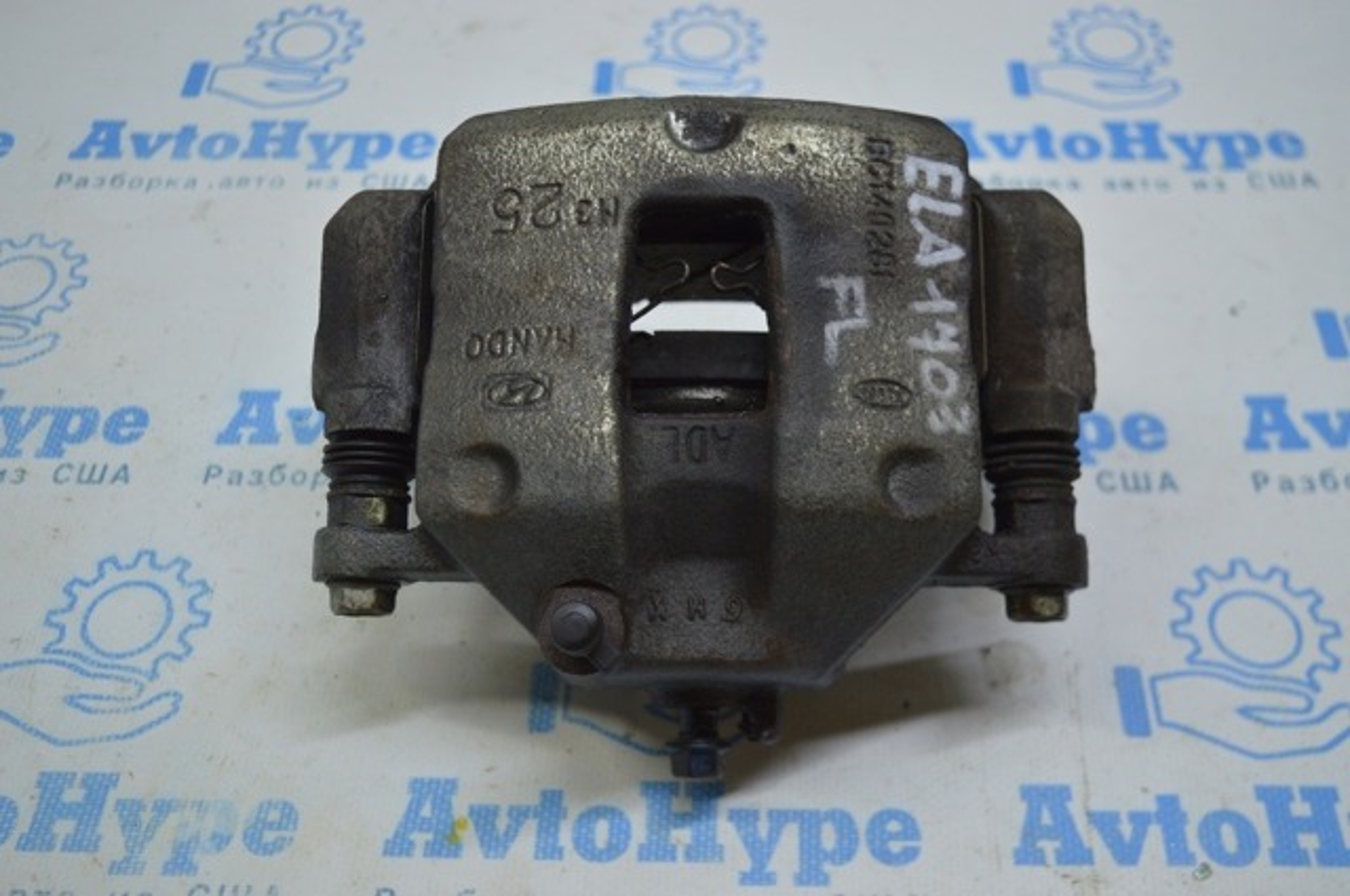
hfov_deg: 49.6
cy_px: 448
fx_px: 1461
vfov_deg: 34.1
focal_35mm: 39
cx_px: 675
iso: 400
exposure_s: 1/100
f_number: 4
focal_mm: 26
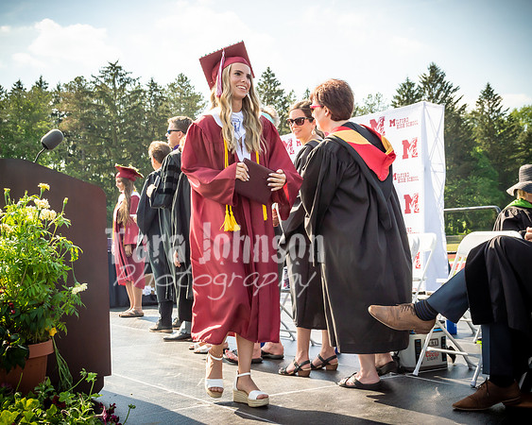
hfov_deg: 38.0
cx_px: 266
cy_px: 212
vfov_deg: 30.8
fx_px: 772
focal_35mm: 49
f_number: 7.1
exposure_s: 1/800
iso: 200
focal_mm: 29
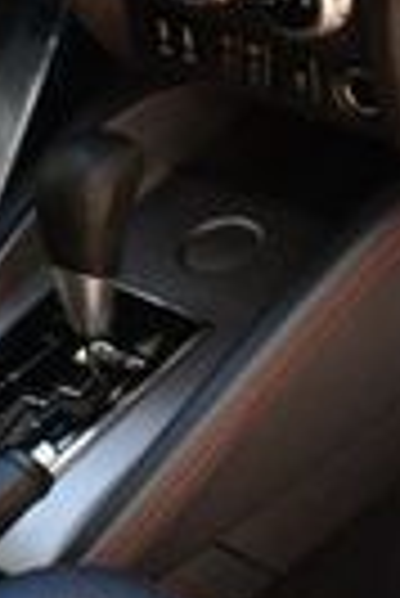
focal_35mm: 130
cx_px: 503
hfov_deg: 10.4
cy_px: -36
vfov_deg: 15.4
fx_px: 2161
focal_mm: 18
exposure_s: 1/250
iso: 640
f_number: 3.5
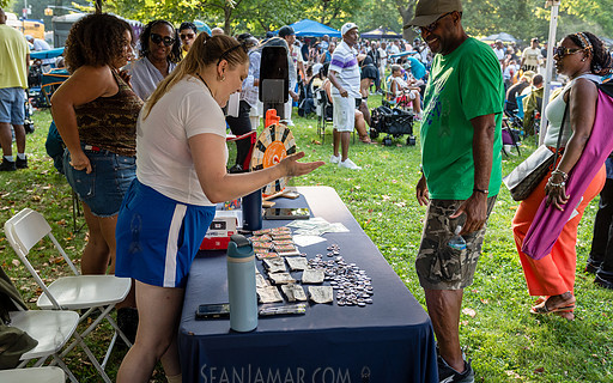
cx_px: 290
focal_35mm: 37
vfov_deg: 34.4
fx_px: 618
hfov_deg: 52.7
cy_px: 174
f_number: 3.5
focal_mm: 32
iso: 500
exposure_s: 1/320
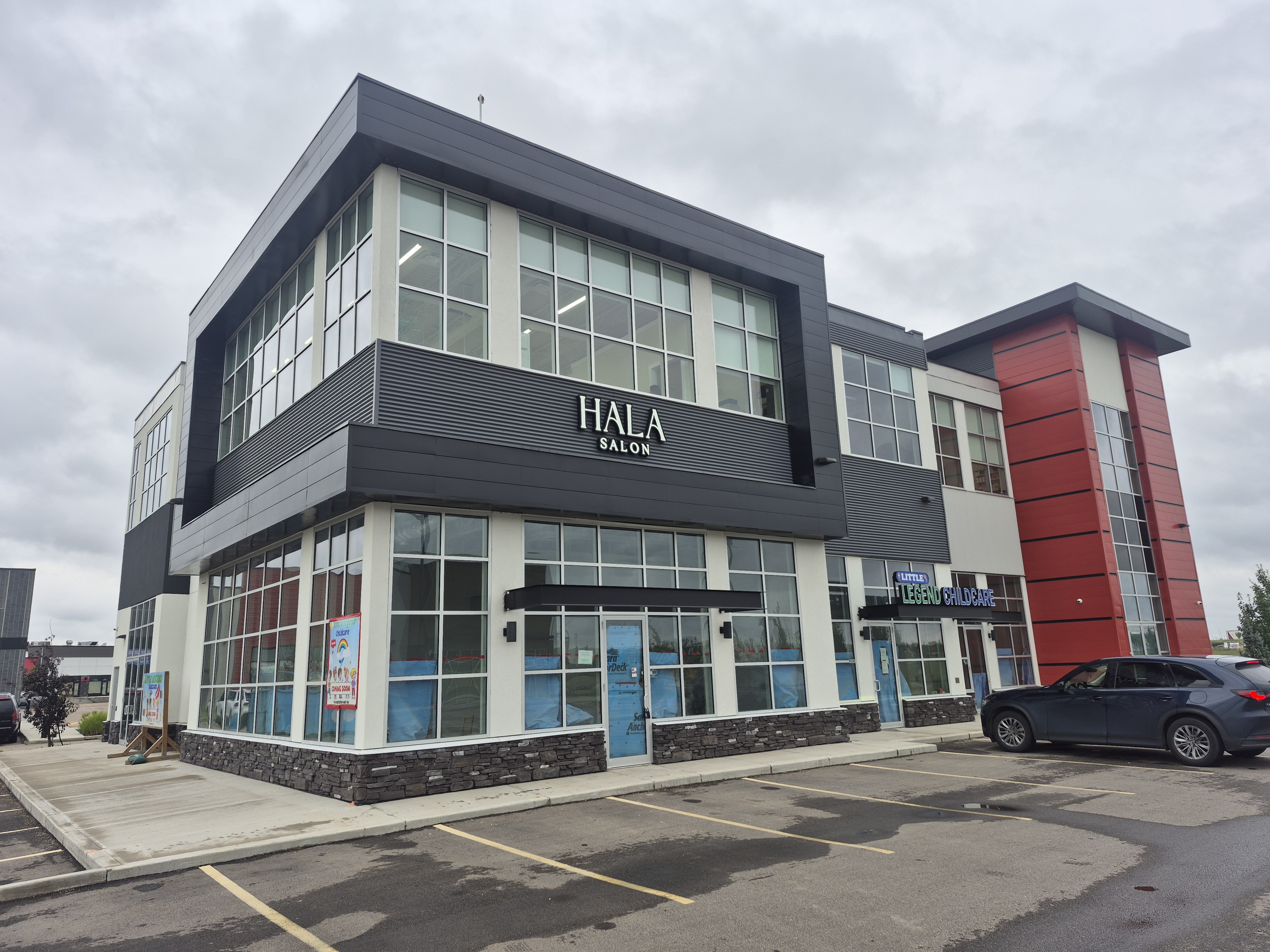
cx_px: 635
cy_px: 476
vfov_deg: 58.9
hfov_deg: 73.9
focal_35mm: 23
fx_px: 844
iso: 25
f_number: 1.8
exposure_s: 1/410
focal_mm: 5.4
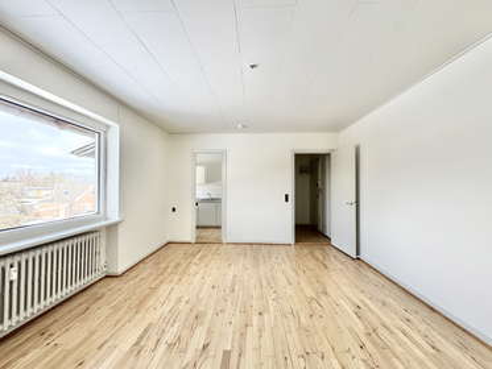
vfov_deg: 85.7
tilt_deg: +0.3
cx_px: 246
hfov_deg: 102.0
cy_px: 184
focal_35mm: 14
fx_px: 199
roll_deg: +0.2
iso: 50
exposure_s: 1/99
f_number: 2.2
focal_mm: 2.22
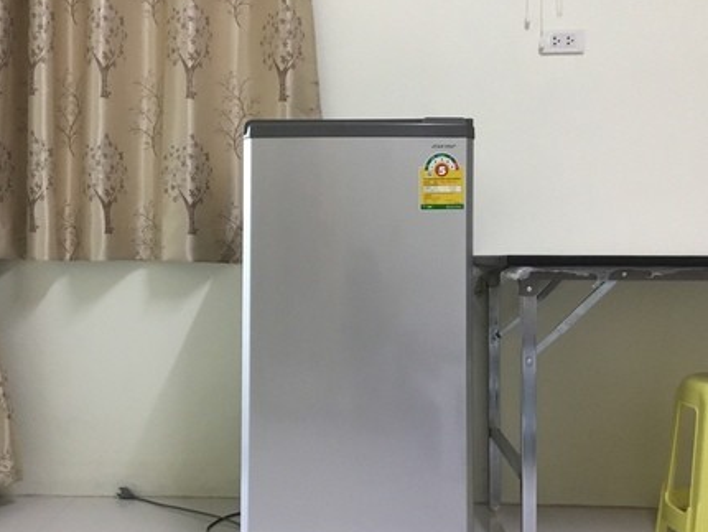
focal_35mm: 40
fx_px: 819
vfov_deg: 36.0
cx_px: 309
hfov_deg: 46.7
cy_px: 255
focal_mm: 3.3
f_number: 2.4
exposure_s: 1/33
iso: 160
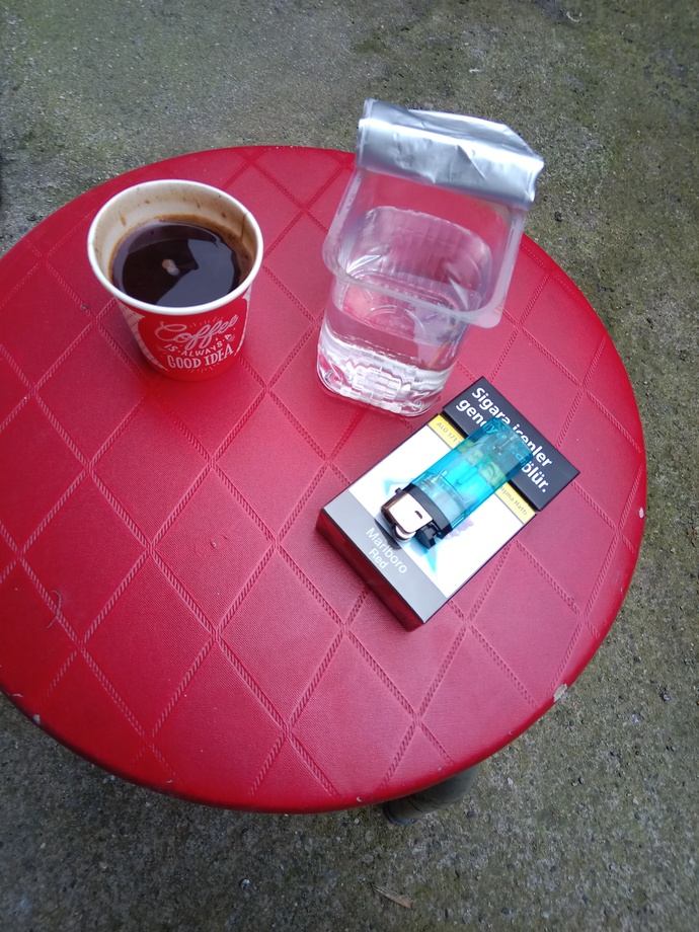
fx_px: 673
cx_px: 350
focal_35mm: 25
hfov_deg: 54.9
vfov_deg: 69.4
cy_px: 466
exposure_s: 1/144
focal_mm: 3.4
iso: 100
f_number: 2.2
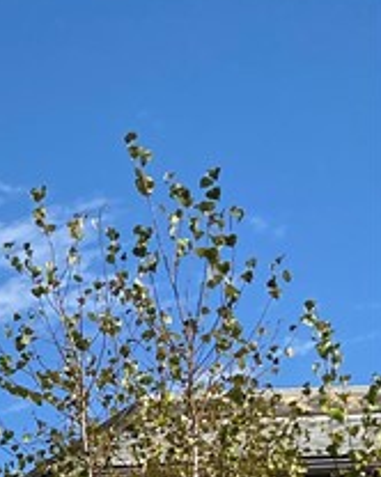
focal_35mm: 125
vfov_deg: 13.8
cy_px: 849
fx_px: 1764
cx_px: -790
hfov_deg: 9.5
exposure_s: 1/5495
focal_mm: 4.25
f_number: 1.8
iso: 32
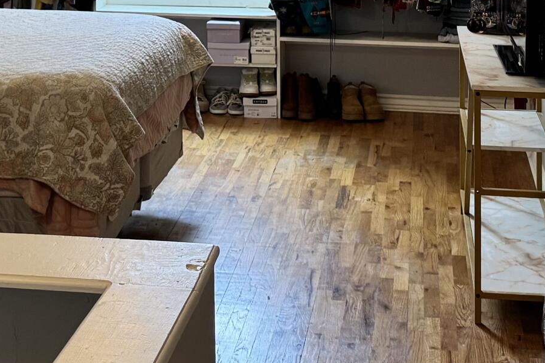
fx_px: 1256
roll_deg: +0.2
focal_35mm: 83
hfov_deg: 24.4
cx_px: 188
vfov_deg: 15.5
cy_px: -141
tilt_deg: -2.1
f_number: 1.78
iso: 250
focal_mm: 6.76
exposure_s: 1/60
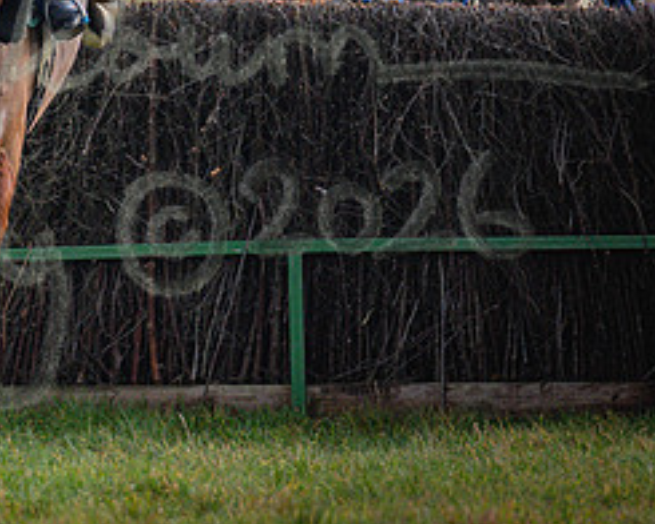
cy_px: -51
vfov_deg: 1.0
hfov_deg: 1.2
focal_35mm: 1556
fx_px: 30164
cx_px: -219
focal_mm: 400
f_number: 5
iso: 800
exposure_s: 1/2000
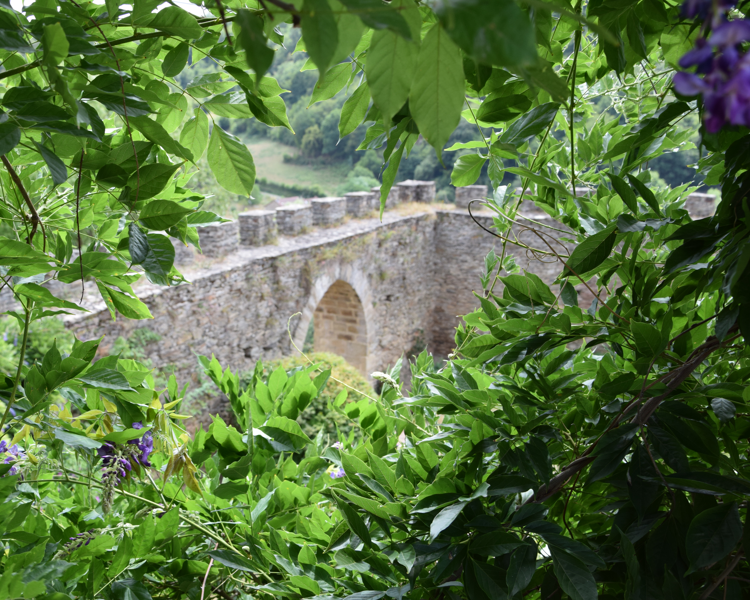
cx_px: 321
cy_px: 298
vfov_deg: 36.5
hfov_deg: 44.7
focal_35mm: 41
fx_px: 910
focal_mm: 24
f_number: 8
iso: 400
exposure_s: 1/250
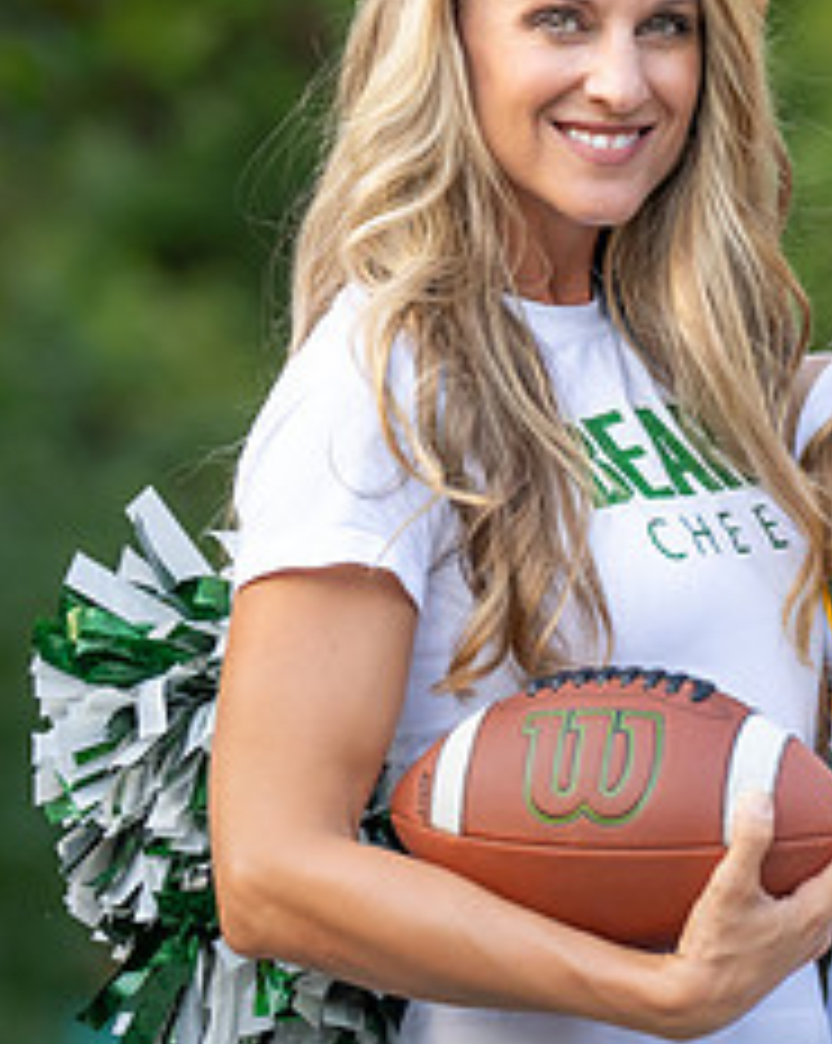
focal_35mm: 453
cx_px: 926
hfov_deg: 3.4
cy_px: 506
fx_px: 13971
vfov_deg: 4.3
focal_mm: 132
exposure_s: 1/1000
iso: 800
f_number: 2.8
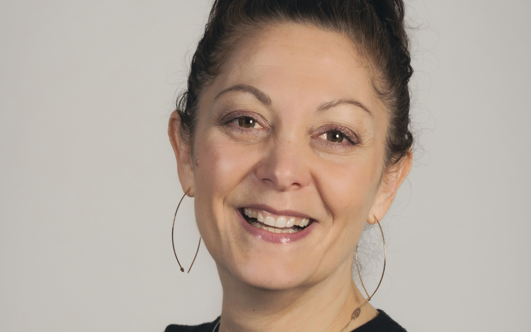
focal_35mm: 178
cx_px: 265
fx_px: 2576
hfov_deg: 11.8
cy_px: 255
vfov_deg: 7.4
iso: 250
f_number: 16
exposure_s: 1/200
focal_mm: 116
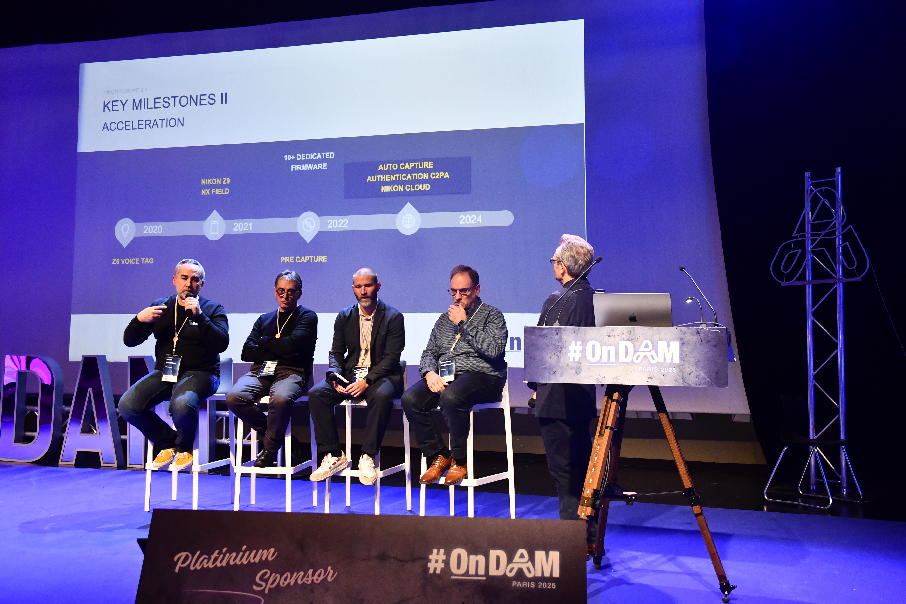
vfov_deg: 35.5
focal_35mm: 38
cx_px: 453
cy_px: 302
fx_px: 944
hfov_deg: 51.3
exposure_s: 1/100
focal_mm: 25
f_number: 5
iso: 1600
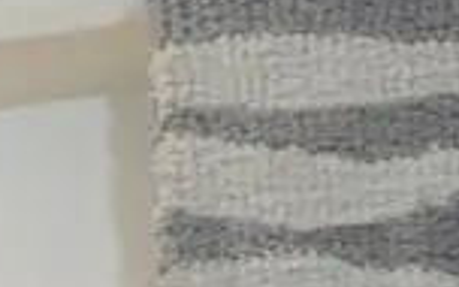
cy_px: 1480
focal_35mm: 328
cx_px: -672
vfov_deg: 3.6
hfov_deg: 6.1
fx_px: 4103
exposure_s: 1/60
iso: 1600
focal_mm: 23
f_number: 5.1
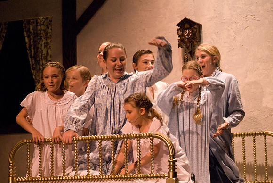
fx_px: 979
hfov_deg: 15.9
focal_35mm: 129
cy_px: 92
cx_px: 136
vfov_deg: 10.7
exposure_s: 1/160
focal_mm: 86
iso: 1600
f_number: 2.8
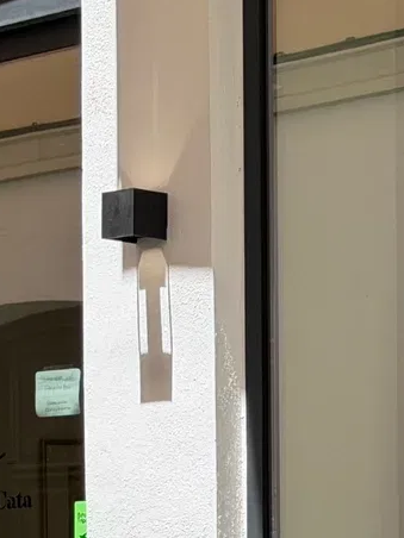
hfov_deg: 7.8
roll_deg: +1.1
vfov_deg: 10.2
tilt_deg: +0.4
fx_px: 2972
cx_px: 312
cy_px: 599
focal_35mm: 191
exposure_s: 1/2033
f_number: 1.78
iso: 80
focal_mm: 6.76
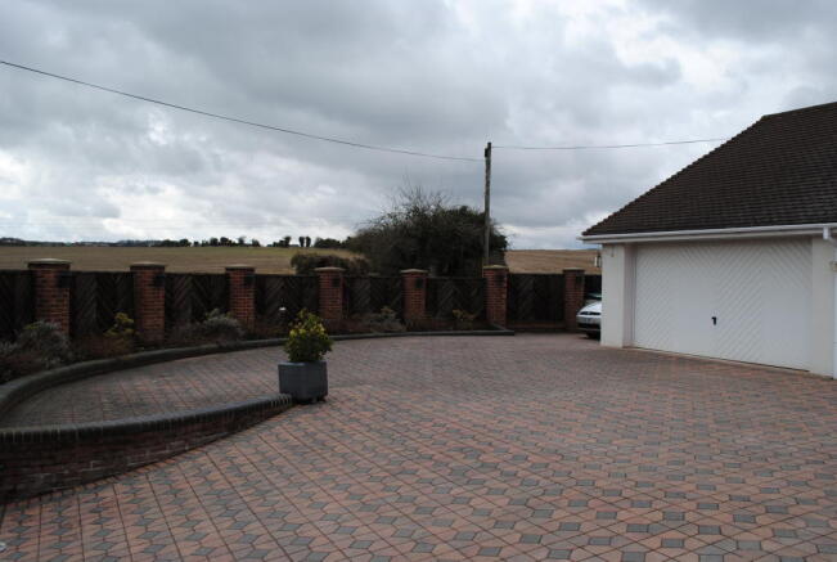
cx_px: 418
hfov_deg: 57.1
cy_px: 281
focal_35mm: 33
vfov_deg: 40.1
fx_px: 769
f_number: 8
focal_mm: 22
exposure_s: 1/250
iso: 100
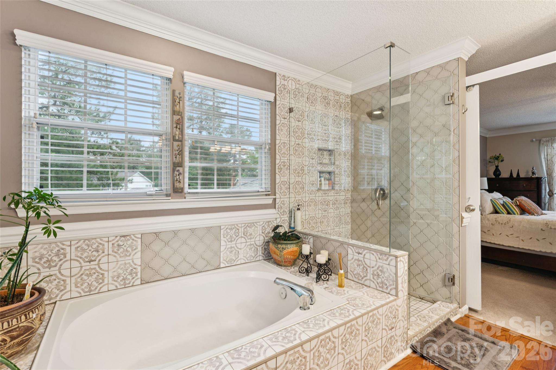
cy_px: 185
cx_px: 278
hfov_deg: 96.4
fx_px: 249
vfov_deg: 73.4
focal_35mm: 16
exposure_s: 1/4
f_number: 9
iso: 100
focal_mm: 16.1
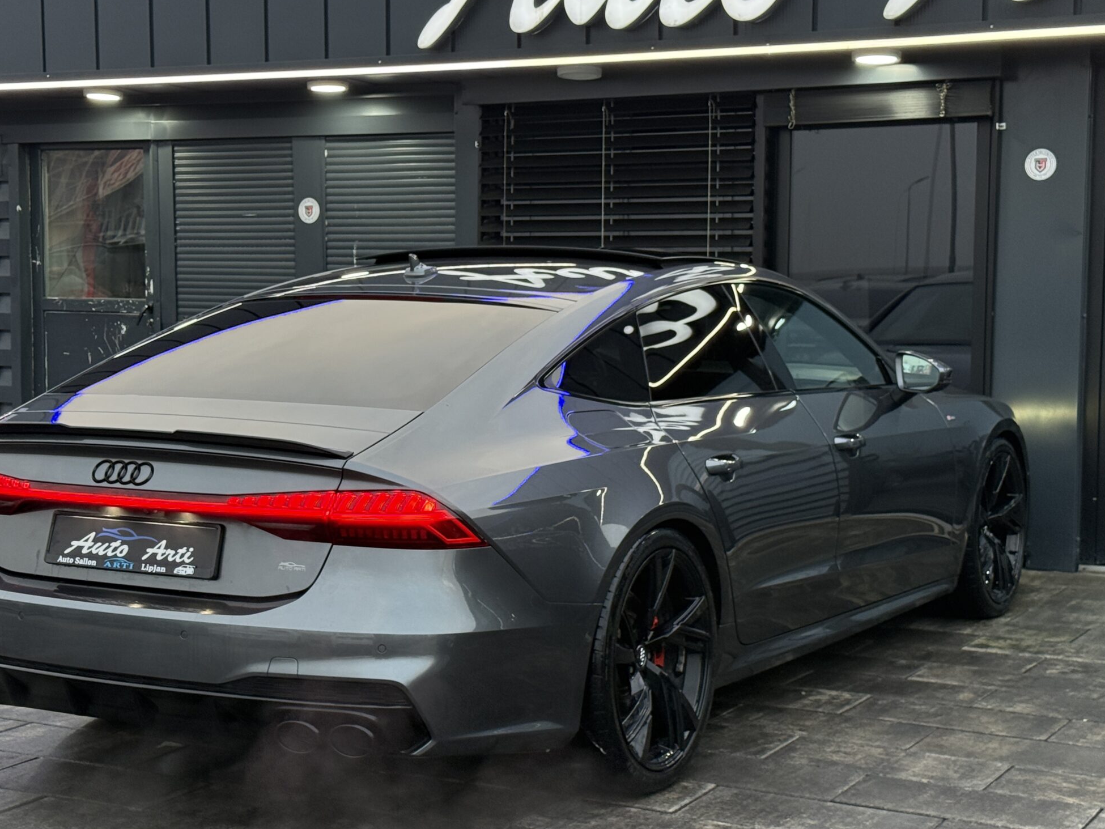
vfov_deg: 23.3
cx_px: 469
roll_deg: +0.6
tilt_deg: -3.5
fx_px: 2011
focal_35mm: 63
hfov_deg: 30.7
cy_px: 419
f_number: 1.78
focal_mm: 6.76
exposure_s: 1/100
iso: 160
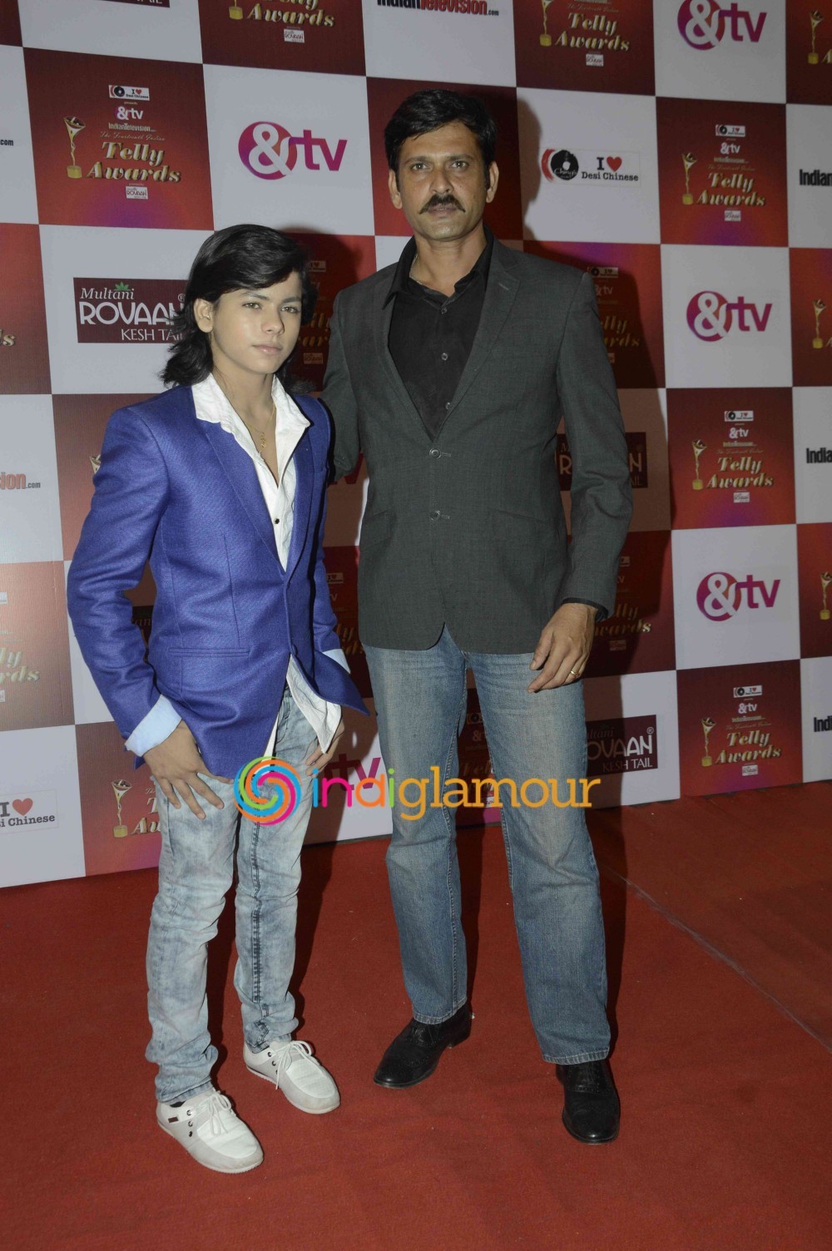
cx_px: 416
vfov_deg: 51.3
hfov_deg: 35.4
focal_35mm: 38
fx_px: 1302
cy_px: 626
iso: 800
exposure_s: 1/250
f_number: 8
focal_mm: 25
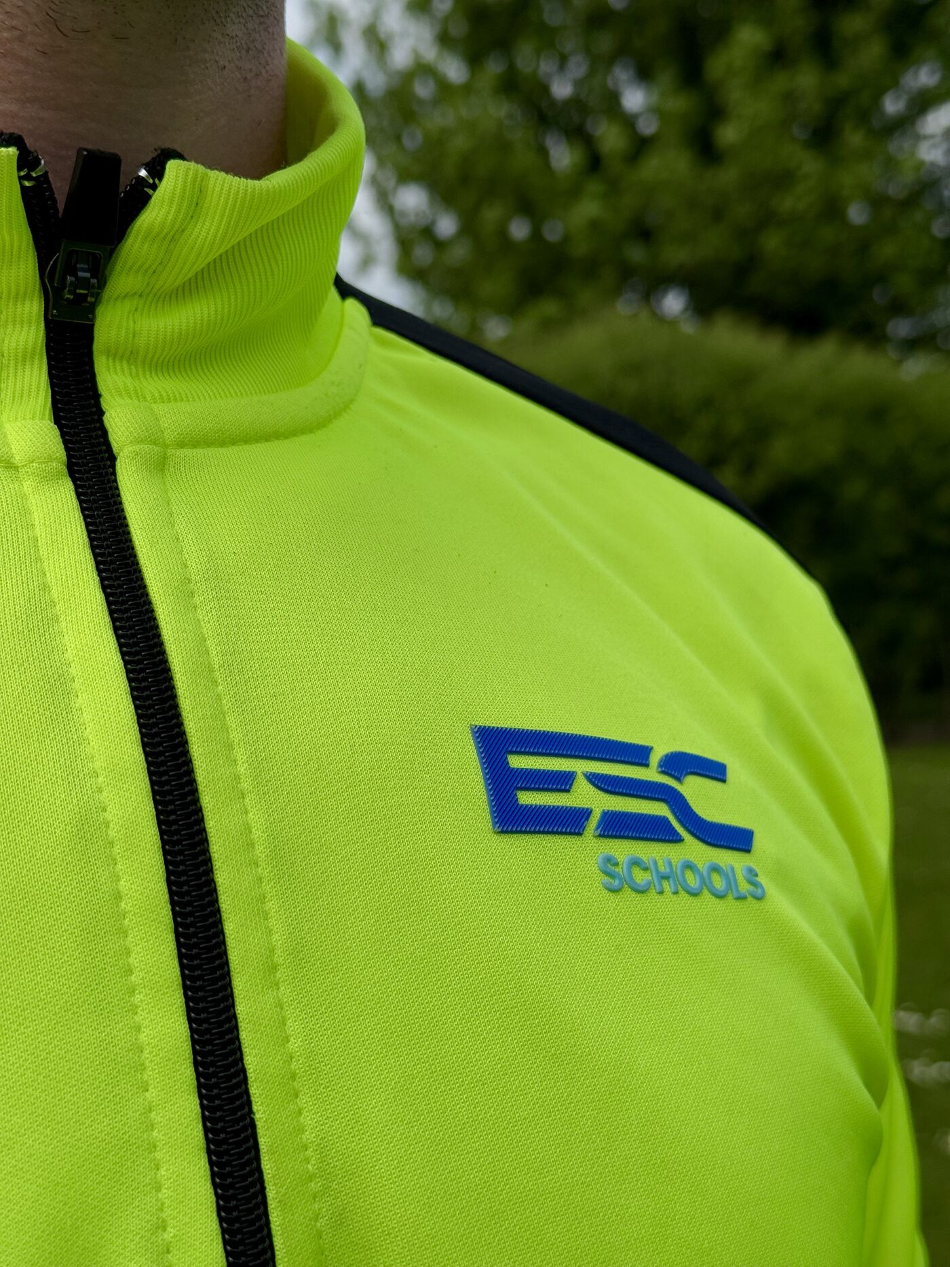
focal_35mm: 48
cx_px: 475
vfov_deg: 39.7
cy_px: 634
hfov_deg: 30.3
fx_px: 1757
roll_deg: +0.9
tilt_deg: -0.9
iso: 64
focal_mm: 6.76
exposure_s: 1/9009
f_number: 1.78
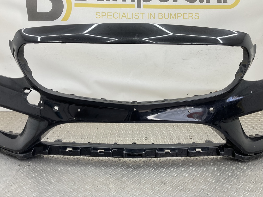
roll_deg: -1.5
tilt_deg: -13.2
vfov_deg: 48.2
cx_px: 132
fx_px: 220
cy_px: 98
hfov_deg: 61.7
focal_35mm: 29
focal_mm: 3
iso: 32
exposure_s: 1/120
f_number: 1.8
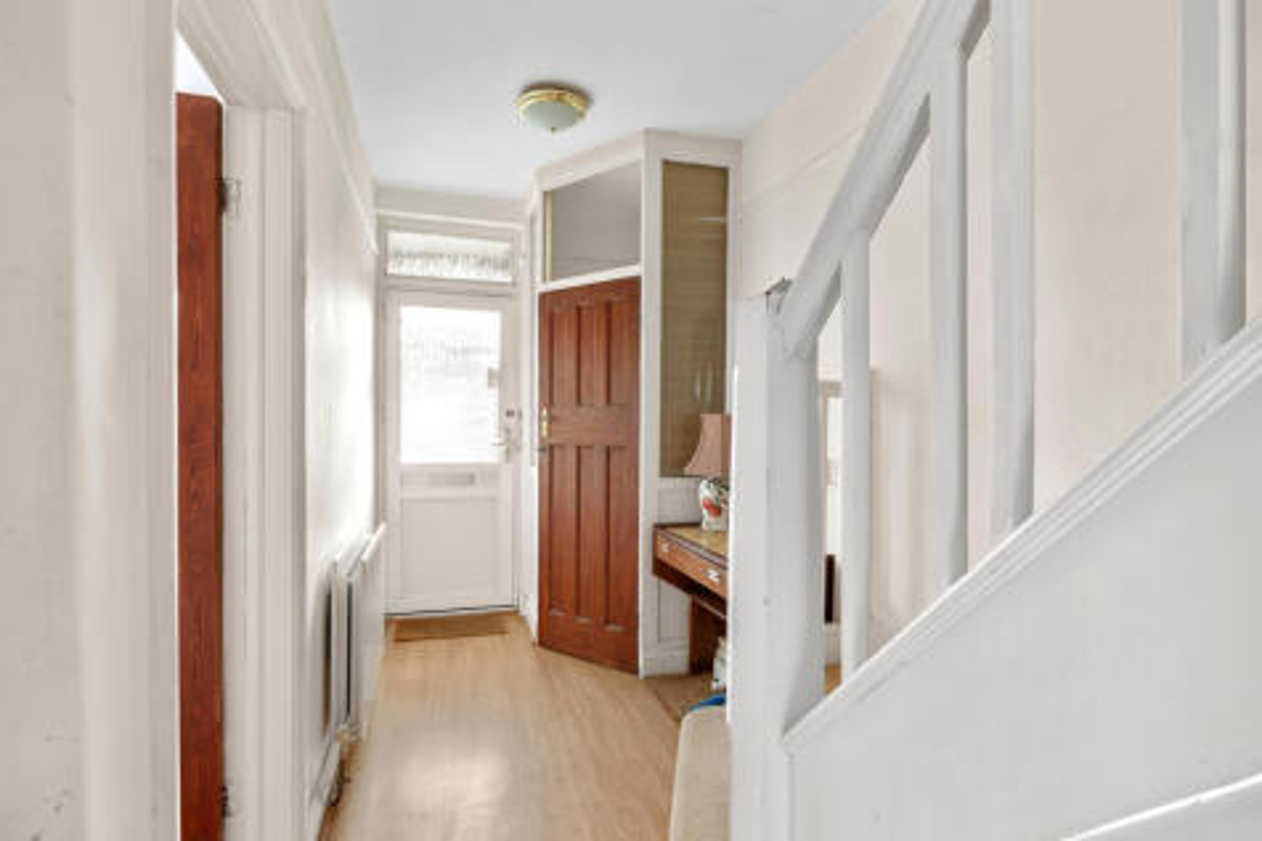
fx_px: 631
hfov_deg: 90.0
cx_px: 631
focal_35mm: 18
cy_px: 420
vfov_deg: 67.3
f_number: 16
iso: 200
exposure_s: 2.5
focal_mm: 18
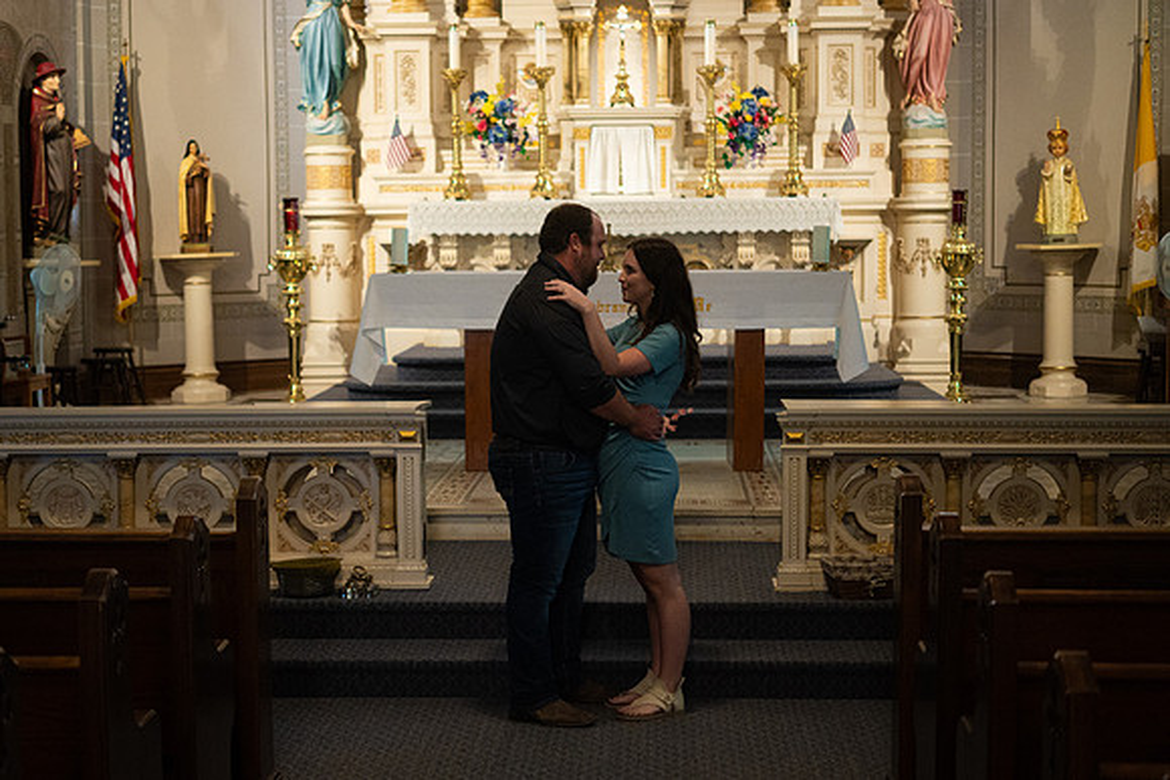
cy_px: 429
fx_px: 2166
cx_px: 522
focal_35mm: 67
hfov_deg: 30.2
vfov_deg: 20.4
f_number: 2.8
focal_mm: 60
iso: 2000
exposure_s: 1/320
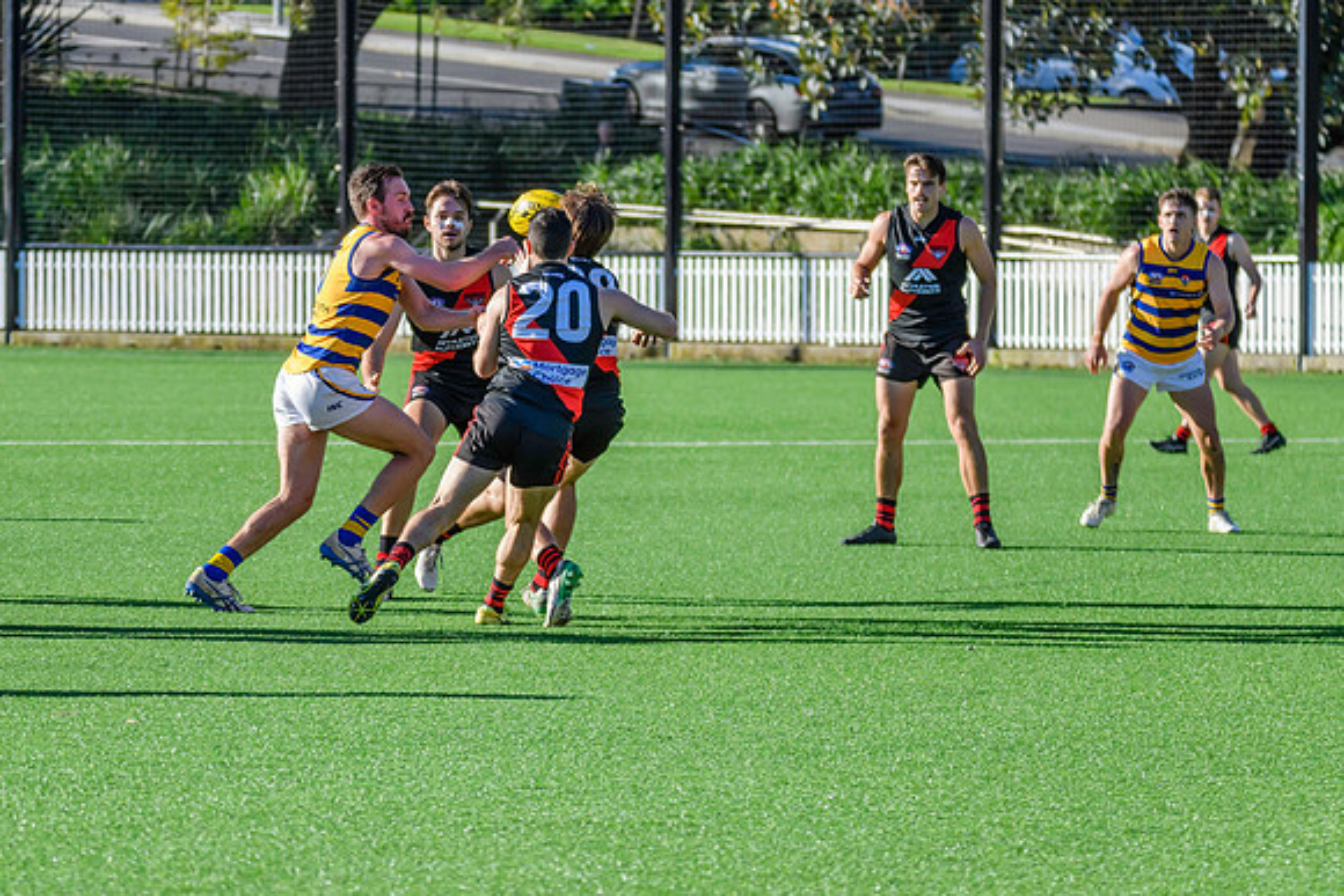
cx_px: 530
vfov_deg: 5.7
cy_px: 423
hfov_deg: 8.6
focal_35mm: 240
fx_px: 8950
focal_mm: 150
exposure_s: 1/2000
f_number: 5.6
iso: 800
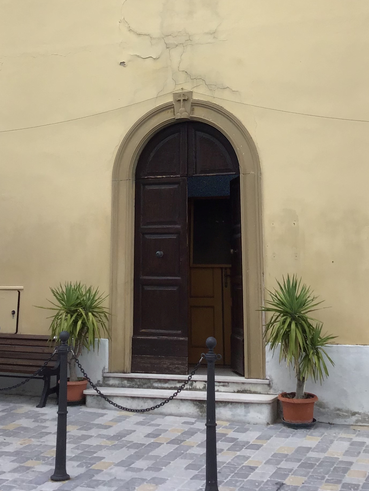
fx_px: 782
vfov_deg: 33.5
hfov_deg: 26.6
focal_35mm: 55
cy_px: 70
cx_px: 191
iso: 25
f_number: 2.4
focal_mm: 3.3
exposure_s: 1/379
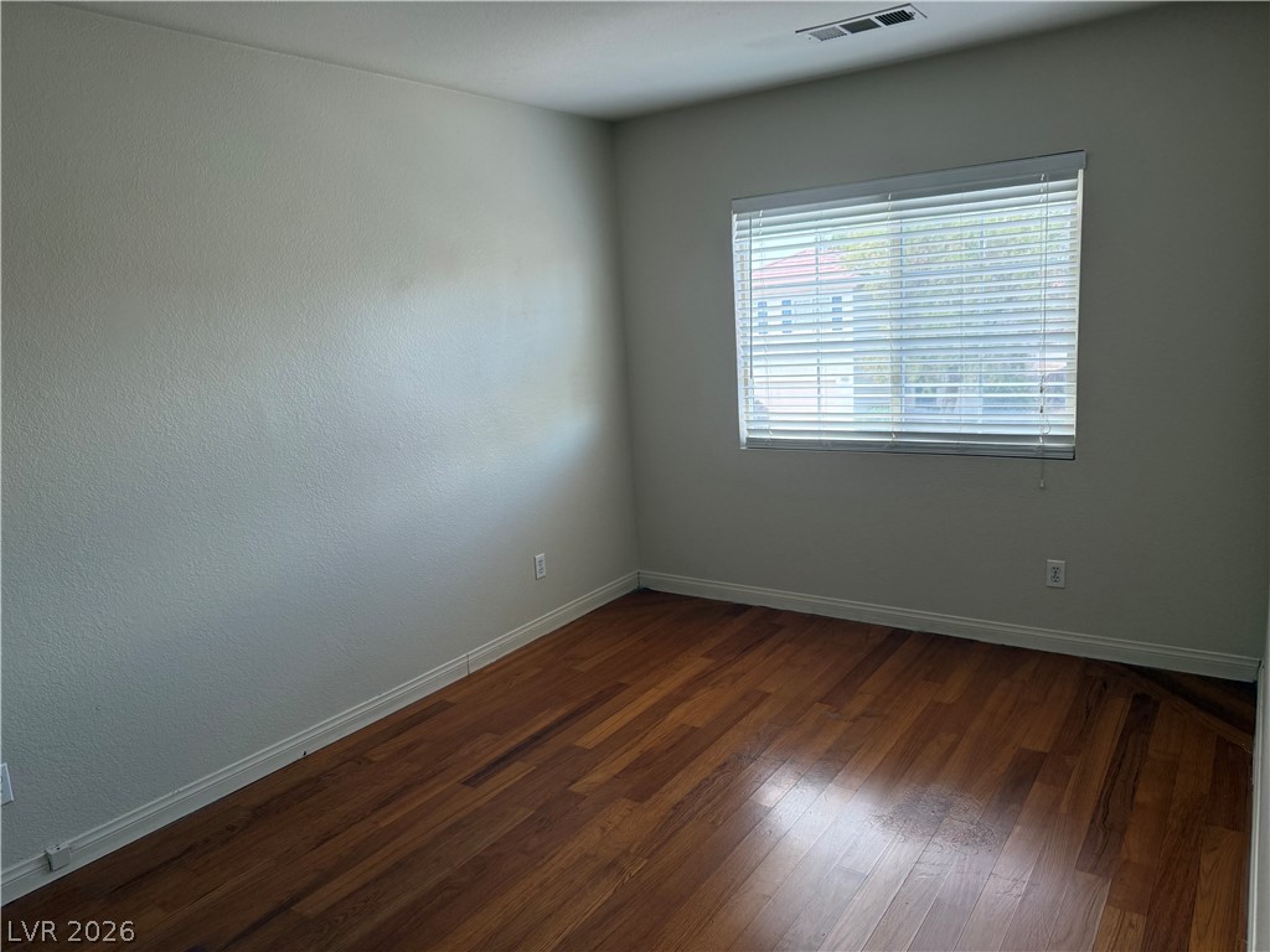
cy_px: 476
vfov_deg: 56.8
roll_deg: +3.0
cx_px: 635
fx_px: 881
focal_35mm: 24
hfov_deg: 71.6
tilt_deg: -9.9
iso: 200
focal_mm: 6.76
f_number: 1.78
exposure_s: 1/171
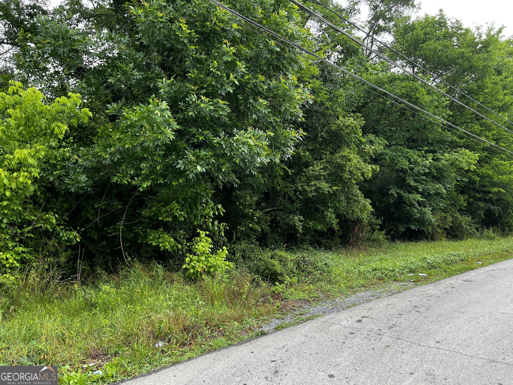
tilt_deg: -0.7
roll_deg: +0.8
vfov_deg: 53.1
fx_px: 385
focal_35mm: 26
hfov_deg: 67.3
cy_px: 192
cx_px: 256
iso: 50
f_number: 1.5
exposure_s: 1/375
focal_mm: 5.7
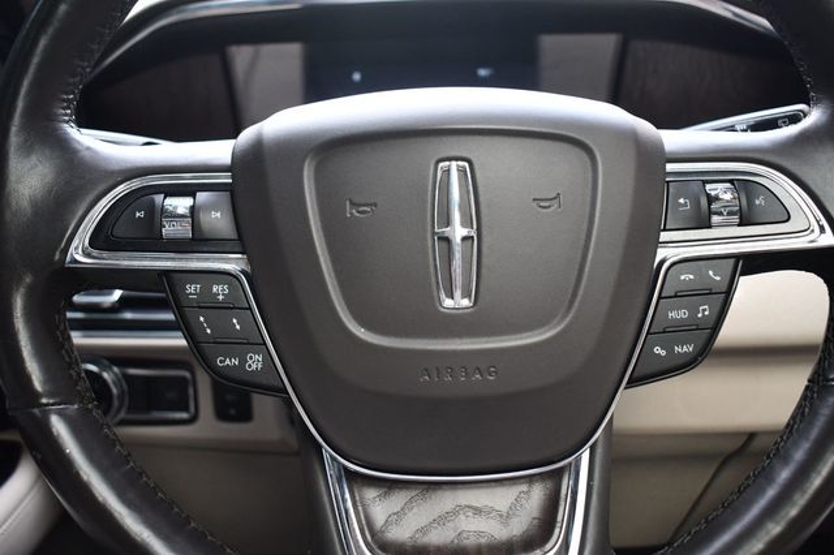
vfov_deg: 42.3
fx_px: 718
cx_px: 417
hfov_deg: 60.3
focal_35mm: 31
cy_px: 278
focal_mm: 21
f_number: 3.8
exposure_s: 1/125
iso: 1100
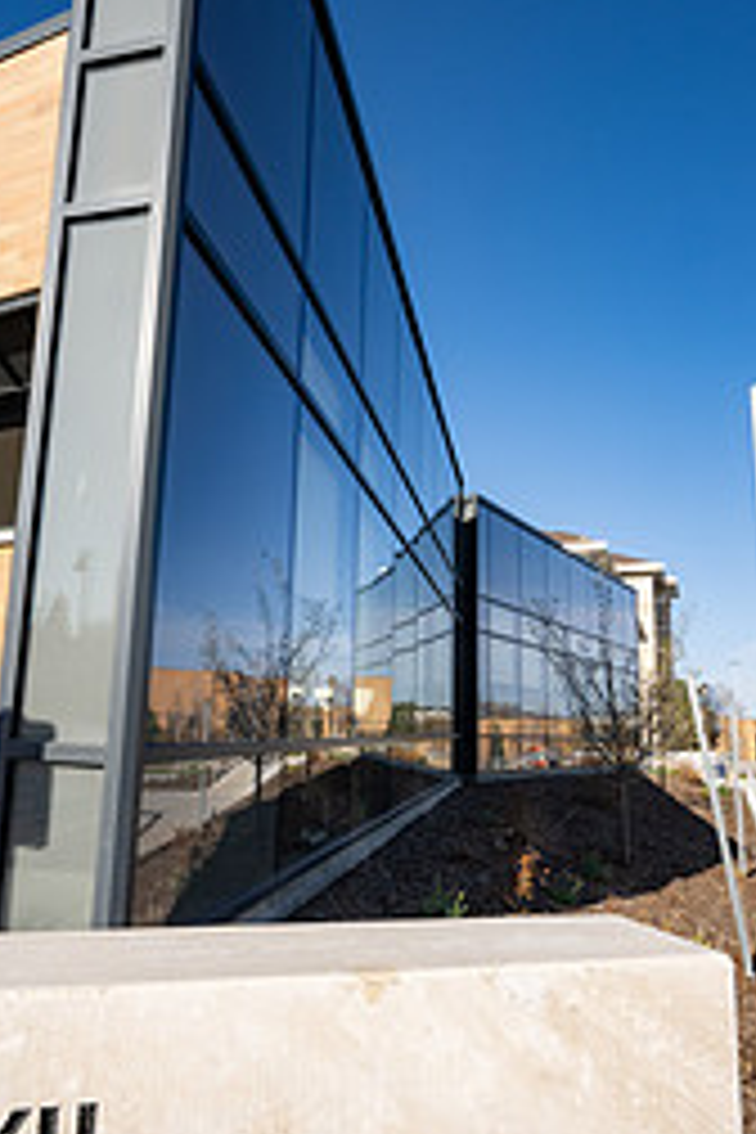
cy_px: 562
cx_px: 315
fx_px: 787
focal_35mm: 25
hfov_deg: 51.1
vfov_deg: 71.5
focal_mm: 14
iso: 250
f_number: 14
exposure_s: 1/160
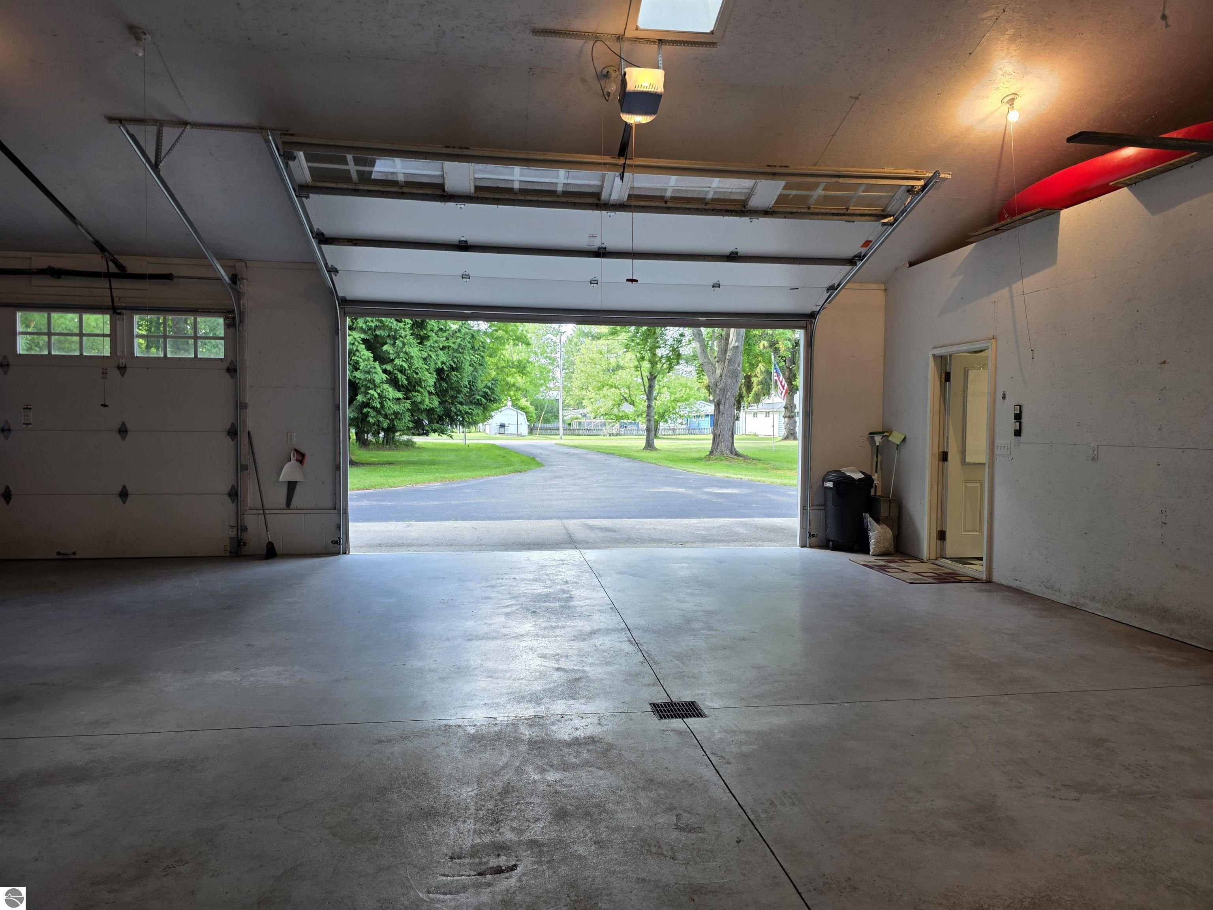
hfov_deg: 73.9
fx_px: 806
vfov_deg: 58.9
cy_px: 455
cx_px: 606
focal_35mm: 23
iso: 40
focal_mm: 6.3
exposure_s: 1/120
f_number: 1.7
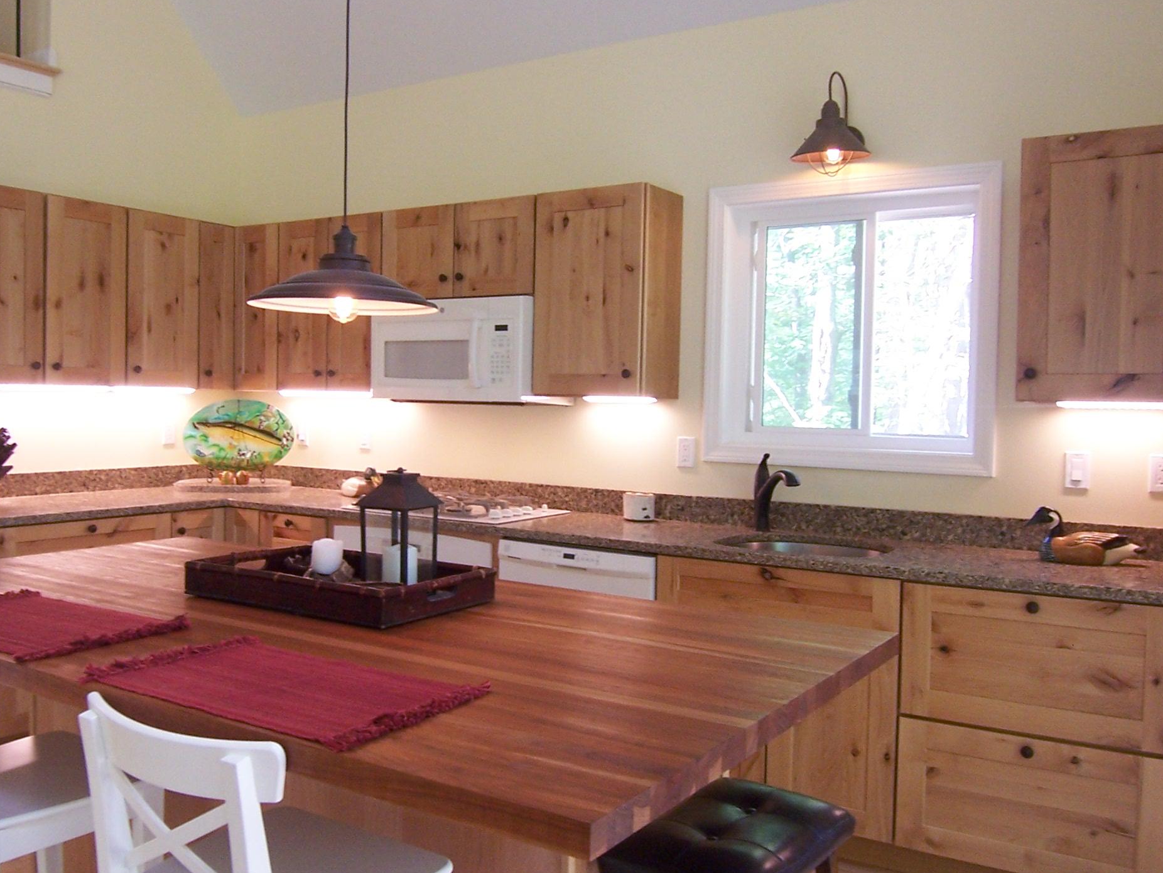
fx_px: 1075
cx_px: 492
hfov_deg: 56.6
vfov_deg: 44.2
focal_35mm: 32
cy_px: 431
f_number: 2.8
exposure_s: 1/30
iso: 100
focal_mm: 3.8
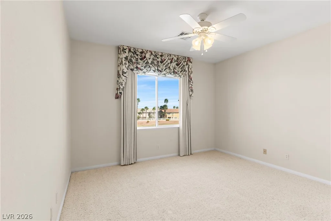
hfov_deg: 93.3
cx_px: 166
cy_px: 110
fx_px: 156
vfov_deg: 70.5
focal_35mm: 17
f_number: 8
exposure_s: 1/40
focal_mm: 17
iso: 400
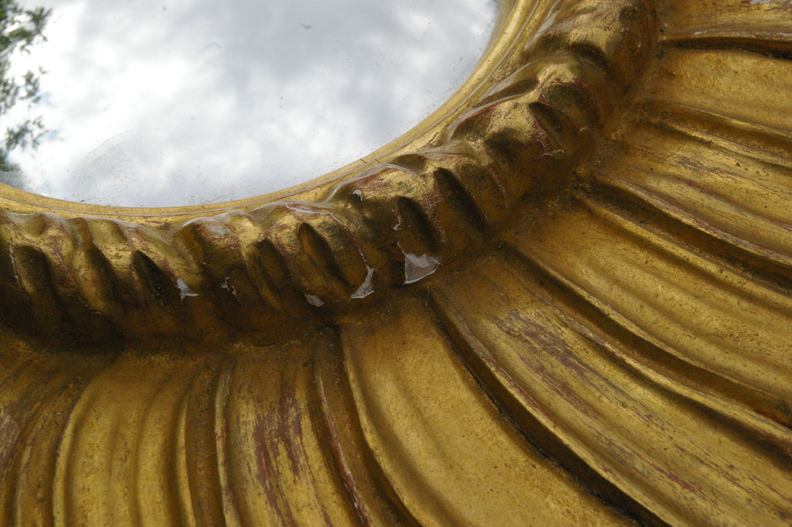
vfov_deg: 34.1
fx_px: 857
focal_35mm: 39
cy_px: 264
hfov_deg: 49.6
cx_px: 396
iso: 1600
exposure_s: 1/1000
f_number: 11
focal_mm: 26
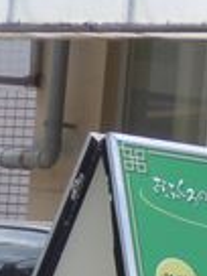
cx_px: 264
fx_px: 6107
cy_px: 466
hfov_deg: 1.9
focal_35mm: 766
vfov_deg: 2.6
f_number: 5.6
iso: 100
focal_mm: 35
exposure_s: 1/250
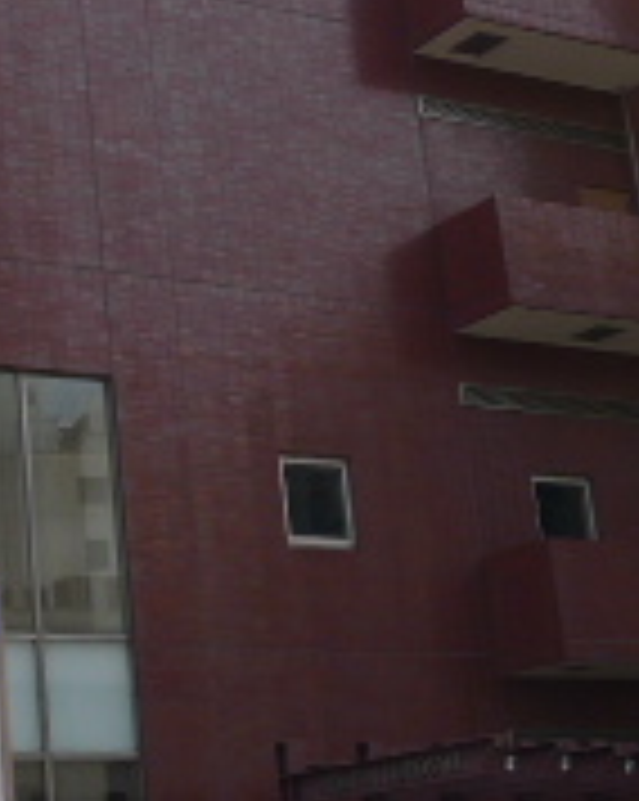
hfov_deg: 18.3
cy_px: 292
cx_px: -54
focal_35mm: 81
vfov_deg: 23.5
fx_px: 1918
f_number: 4
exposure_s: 1/500
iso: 80
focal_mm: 5.1
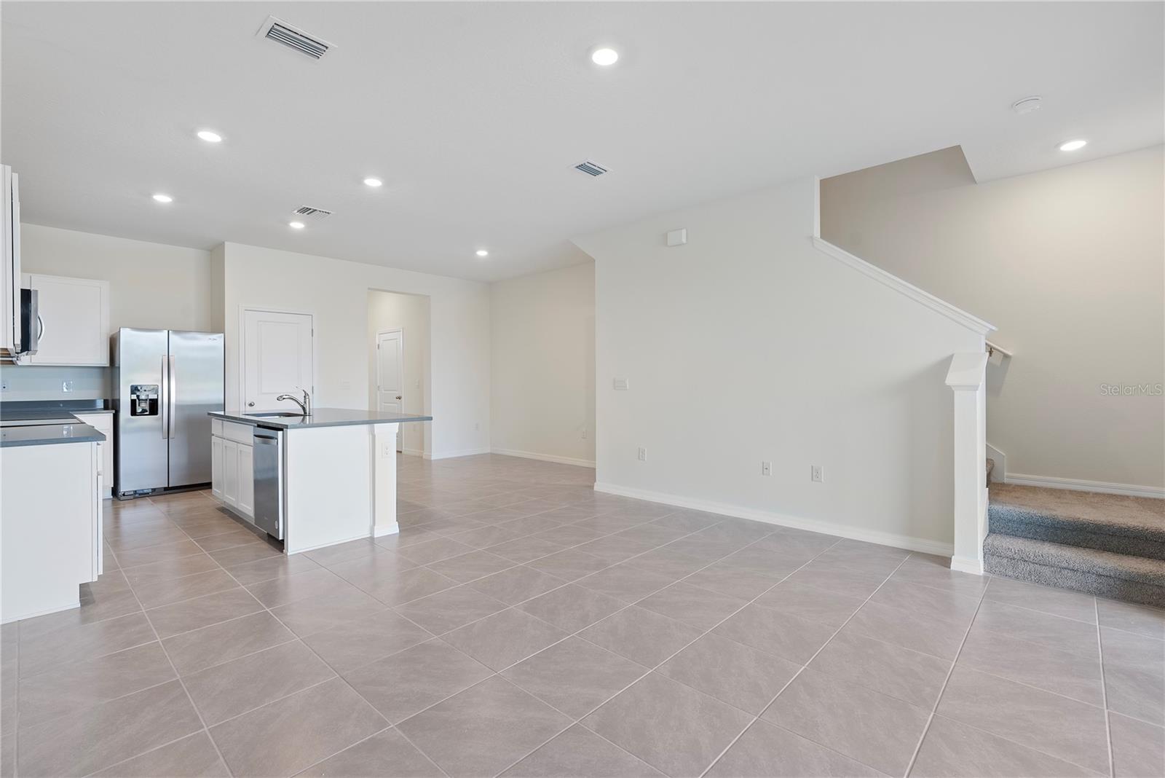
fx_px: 518
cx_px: 582
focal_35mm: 16
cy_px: 389
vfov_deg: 73.8
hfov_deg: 96.7
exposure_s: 1/4
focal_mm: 16
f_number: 8
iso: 250
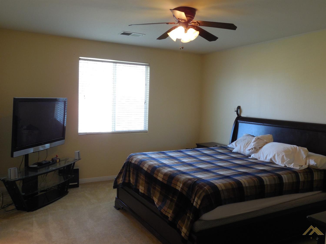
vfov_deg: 46.8
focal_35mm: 30
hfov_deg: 60.0
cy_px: 122
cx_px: 163
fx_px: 282
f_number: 3.8
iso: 180
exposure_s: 1/30
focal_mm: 5.3
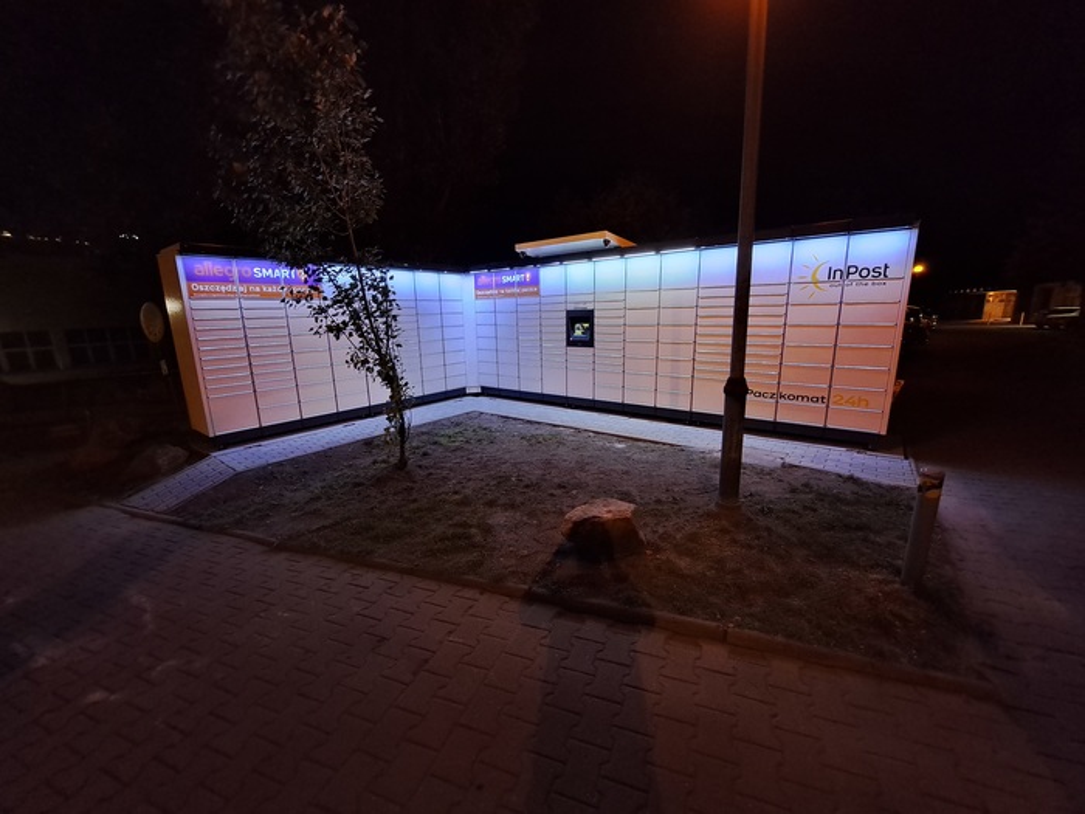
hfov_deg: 106.2
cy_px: 407
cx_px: 542
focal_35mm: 13
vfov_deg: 89.9
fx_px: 407
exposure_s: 1/25
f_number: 2.2
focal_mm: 1.74
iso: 200
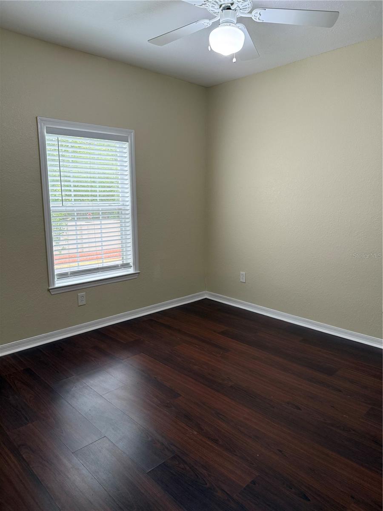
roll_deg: +0.0
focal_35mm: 24
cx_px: 192
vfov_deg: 71.6
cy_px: 256
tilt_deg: -10.1
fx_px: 354
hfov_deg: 56.8
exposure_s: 1/121
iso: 160
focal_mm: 6.76
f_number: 1.78
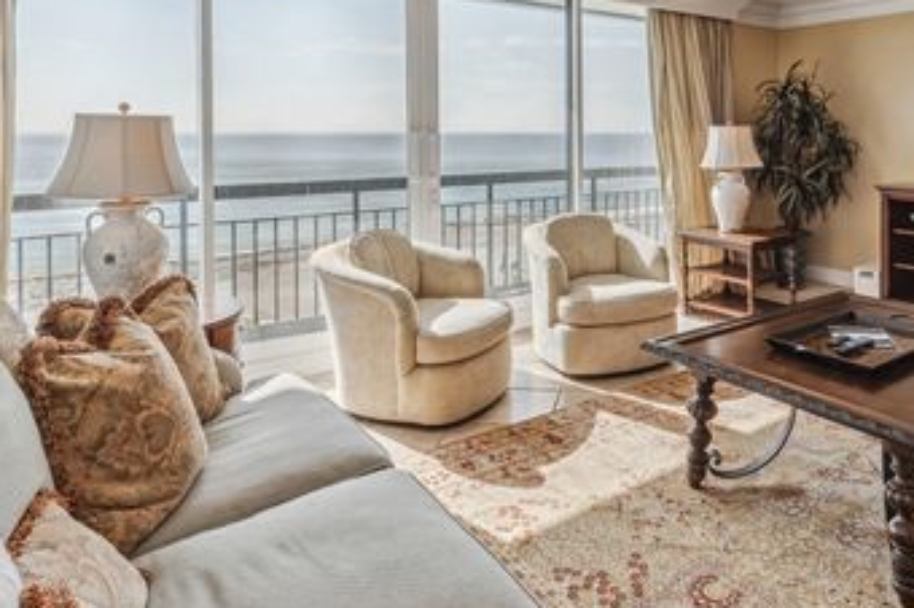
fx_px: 634
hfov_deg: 70.3
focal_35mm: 25
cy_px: 203
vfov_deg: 50.3
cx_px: 575
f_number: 16
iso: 200
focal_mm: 17
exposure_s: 1/30
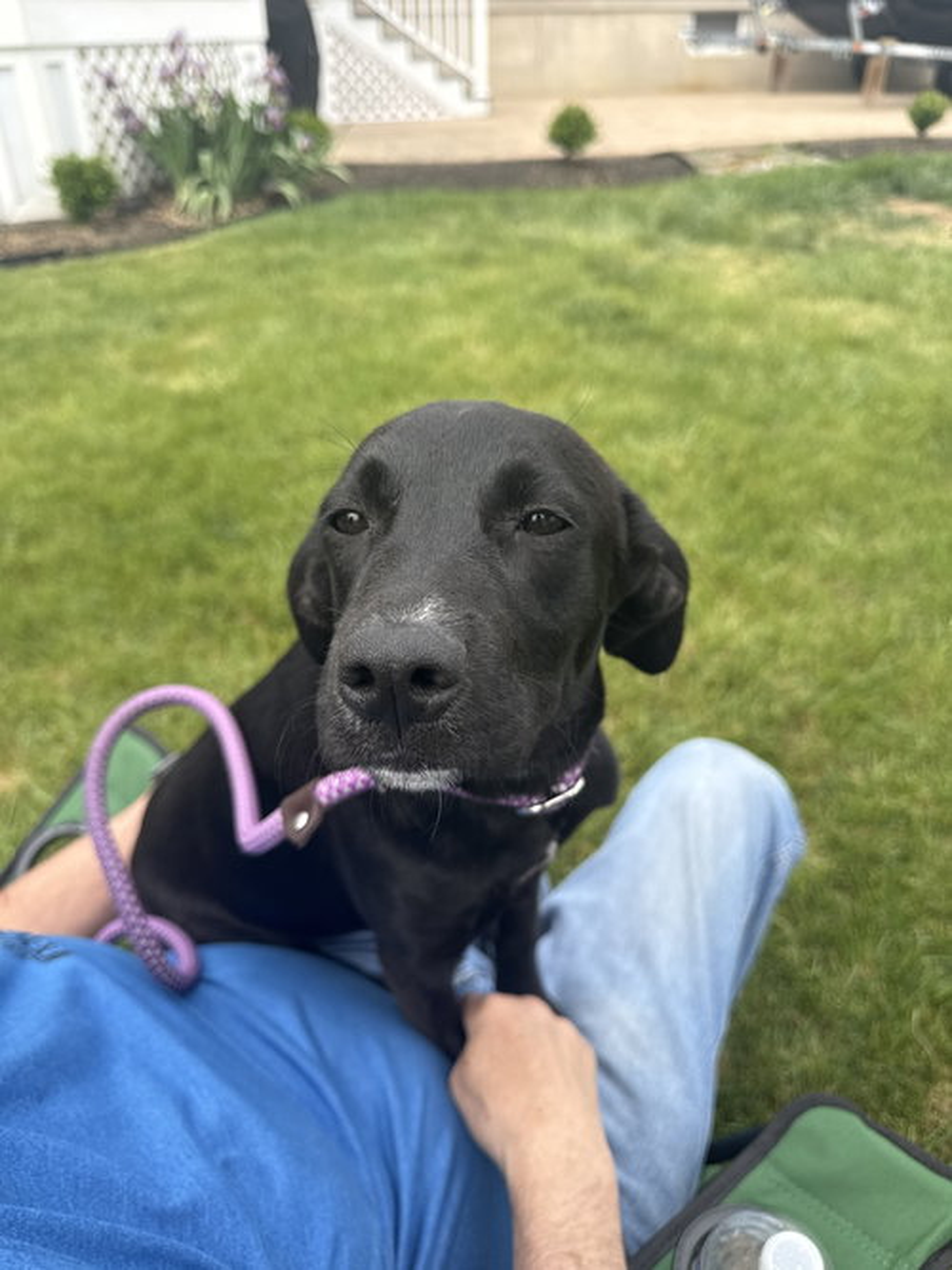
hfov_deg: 56.8
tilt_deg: -32.7
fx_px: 880
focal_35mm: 24
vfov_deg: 71.6
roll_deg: +1.0
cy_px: 635
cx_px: 476
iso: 80
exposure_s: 1/1250
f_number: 1.78
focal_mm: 6.76
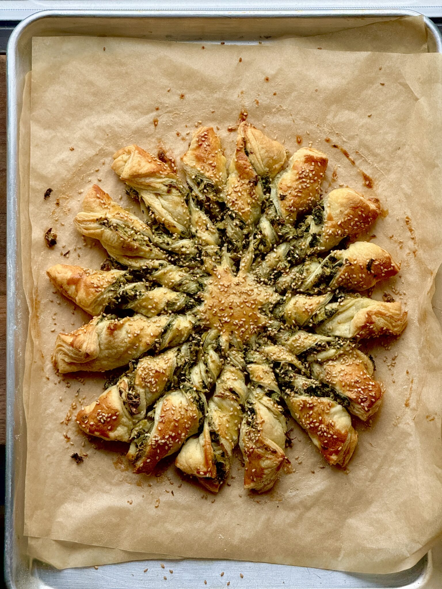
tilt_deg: -81.7
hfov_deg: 12.3
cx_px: 221
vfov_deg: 16.4
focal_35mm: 120
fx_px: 2043
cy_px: 294
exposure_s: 1/60
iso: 400
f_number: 2.8
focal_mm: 15.66
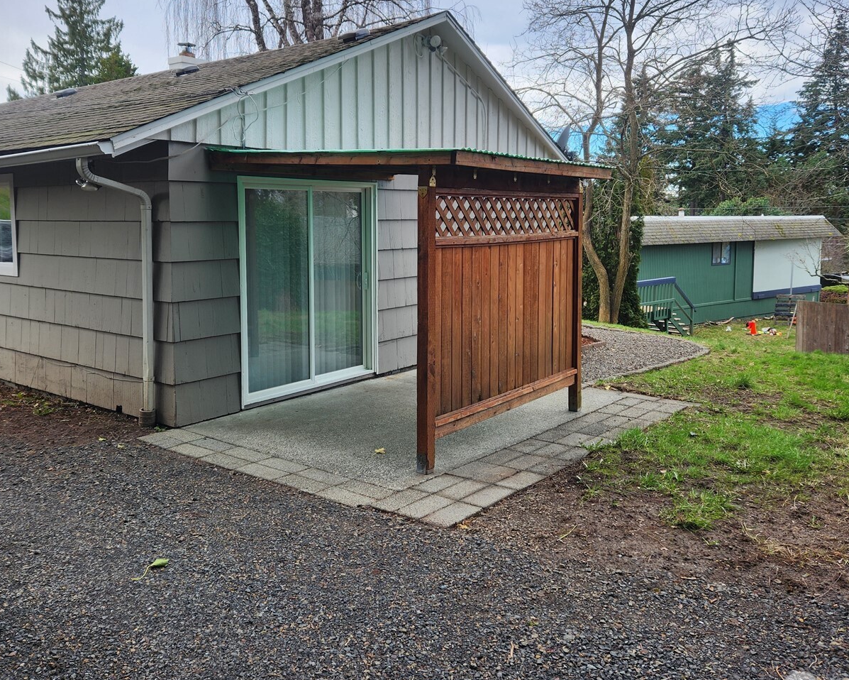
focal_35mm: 30
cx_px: 398
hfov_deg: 58.7
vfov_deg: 48.4
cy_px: 293
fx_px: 754
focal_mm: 5.4
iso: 20
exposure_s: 1/279
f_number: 1.8
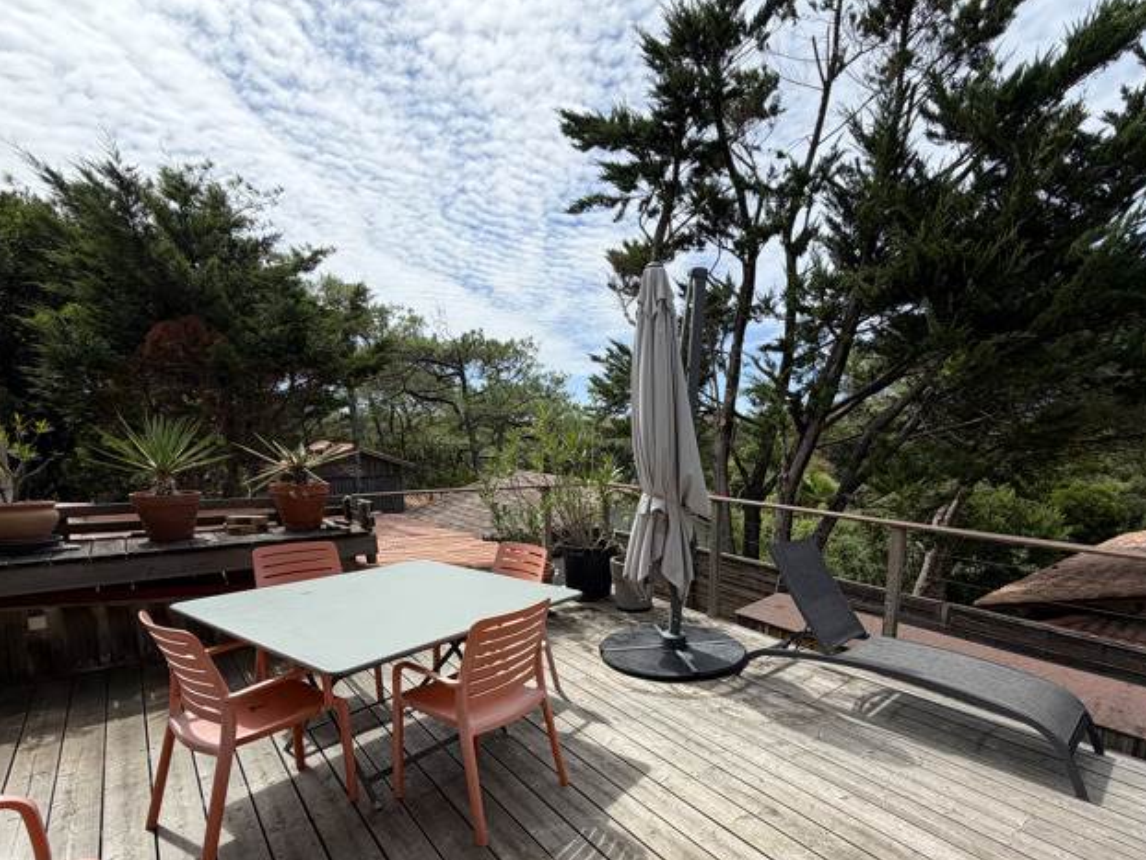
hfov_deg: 86.9
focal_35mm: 18
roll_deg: -1.2
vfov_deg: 70.4
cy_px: 543
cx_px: 671
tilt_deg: -11.4
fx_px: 596
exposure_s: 1/1033
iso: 25
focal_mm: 2.22
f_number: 2.2
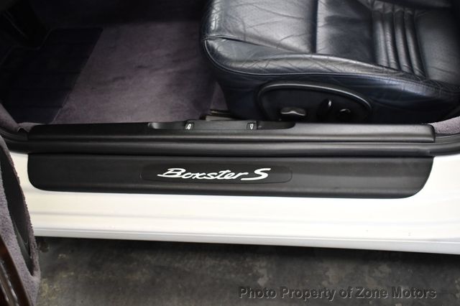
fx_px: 549
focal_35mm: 43
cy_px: 153
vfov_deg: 31.2
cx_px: 230
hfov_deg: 45.5
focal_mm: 29
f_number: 4.2
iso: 3200
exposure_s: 1/125
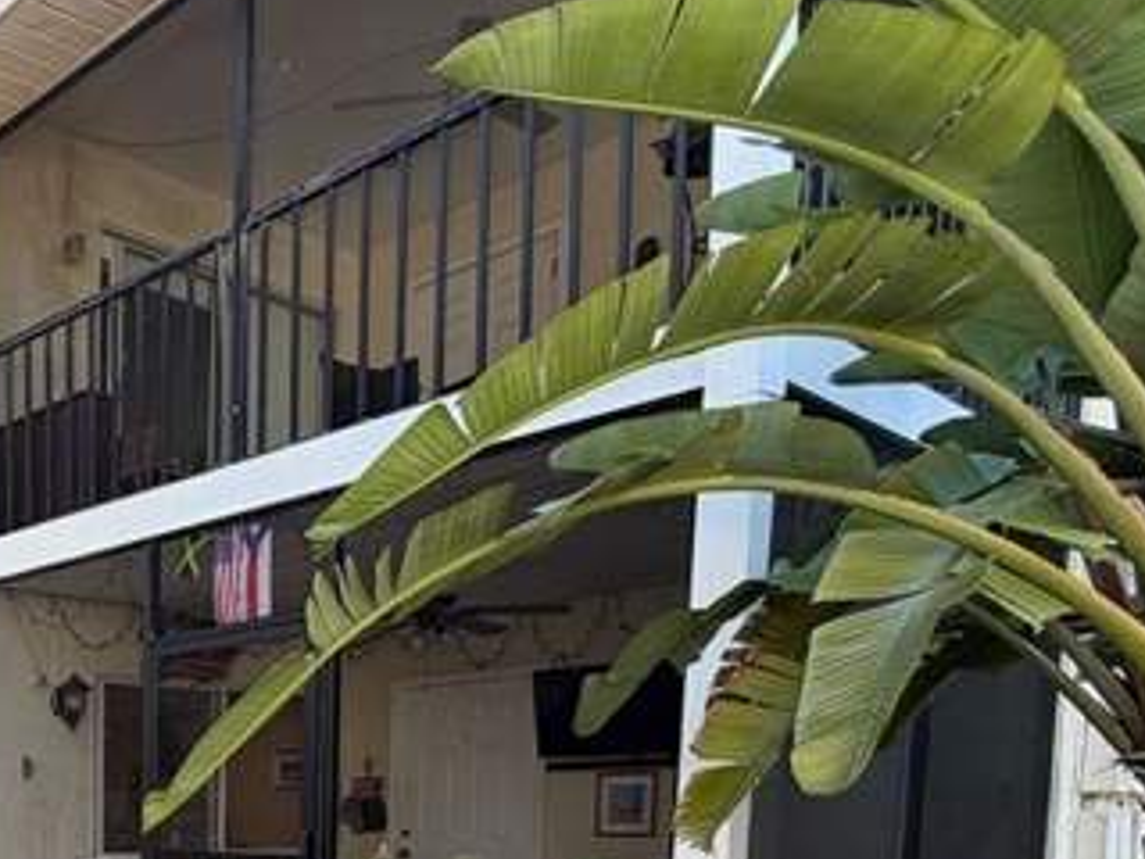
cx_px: -211
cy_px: 902
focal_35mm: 35
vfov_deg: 35.8
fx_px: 1158
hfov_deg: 39.2
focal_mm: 2.22
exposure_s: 1/177
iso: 40
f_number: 2.2
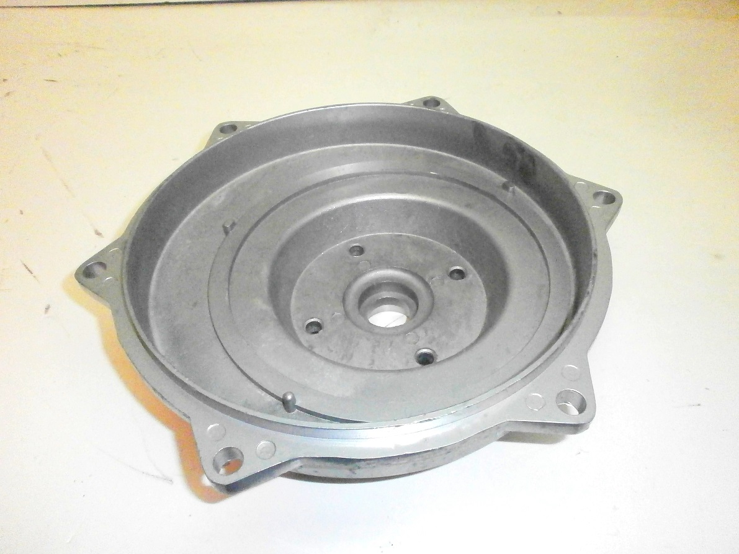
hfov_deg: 65.3
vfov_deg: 51.3
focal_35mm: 27
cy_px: 277
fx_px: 576
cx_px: 370
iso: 1600
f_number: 2.9
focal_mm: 4.8
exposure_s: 1/640
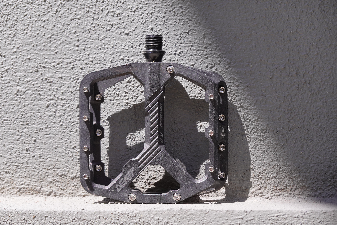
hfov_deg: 21.5
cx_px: 168
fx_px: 889
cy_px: 112
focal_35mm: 95
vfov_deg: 14.4
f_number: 4
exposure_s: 1/800
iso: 160
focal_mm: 34.64
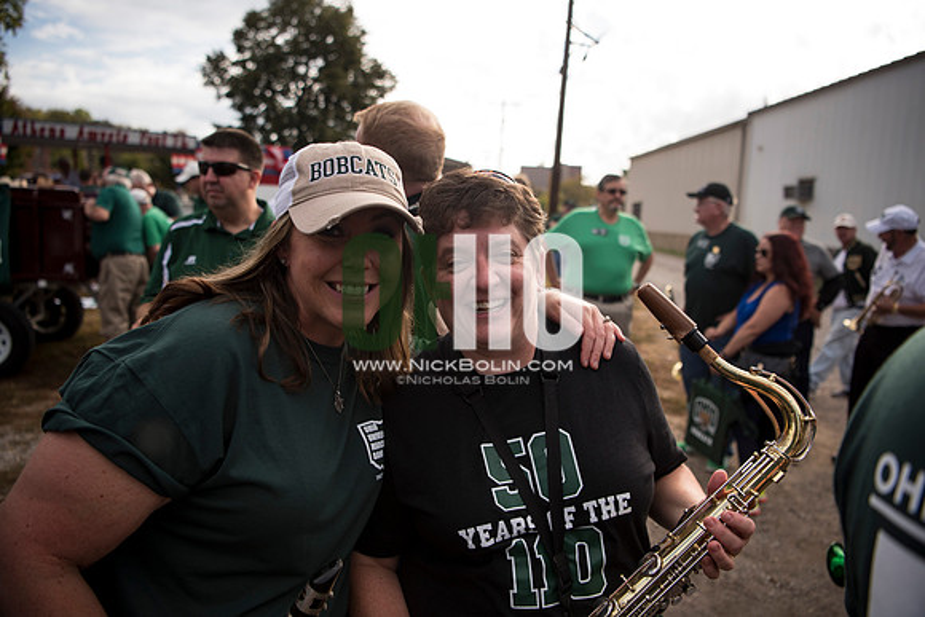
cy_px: 308
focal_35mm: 24
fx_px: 617
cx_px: 462
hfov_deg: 73.7
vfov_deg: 53.2
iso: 250
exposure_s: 1/2000
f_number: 2.8
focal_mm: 24
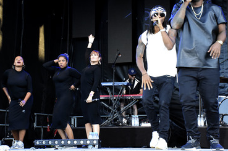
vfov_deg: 16.5
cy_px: 62
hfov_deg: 24.6
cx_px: 116
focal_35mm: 83
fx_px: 523
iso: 2500
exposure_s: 1/125
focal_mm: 45
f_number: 10
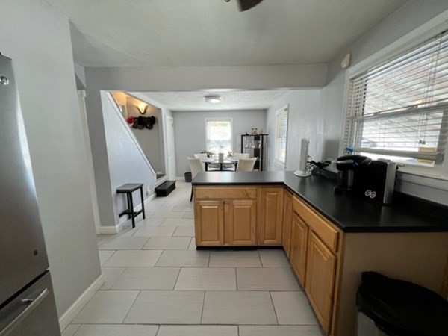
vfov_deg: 89.9
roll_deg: +0.3
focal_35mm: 13
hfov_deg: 106.2
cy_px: 168
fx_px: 168
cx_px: 224
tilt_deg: -9.7
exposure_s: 1/120
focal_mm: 1.57
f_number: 1.8
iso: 125
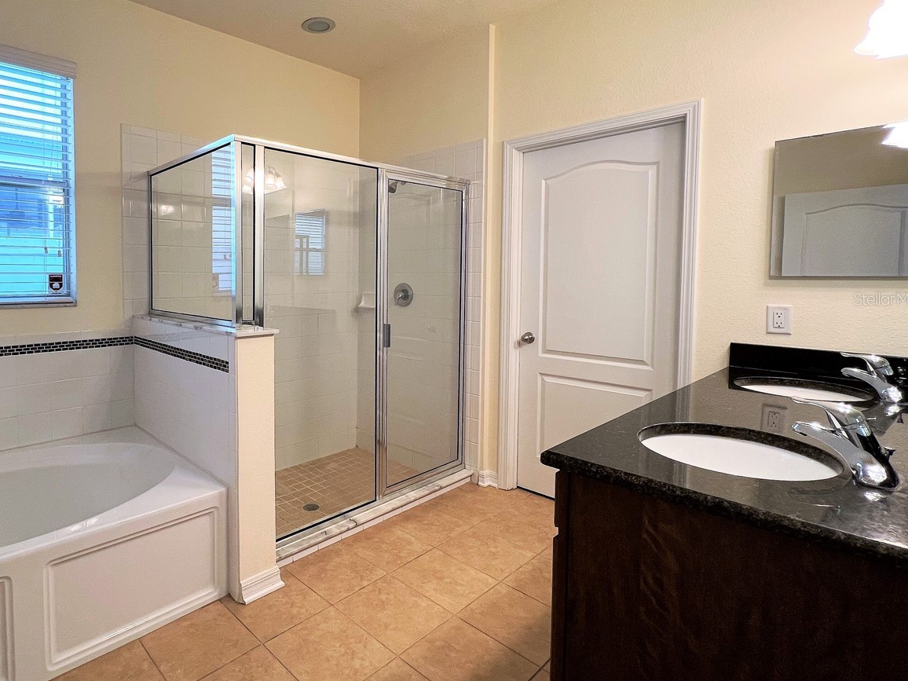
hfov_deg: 84.6
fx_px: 472
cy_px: 298
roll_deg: -0.2
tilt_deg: -3.1
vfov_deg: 71.3
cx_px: 299
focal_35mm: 18
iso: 100
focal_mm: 1.57
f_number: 1.8
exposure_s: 1/122
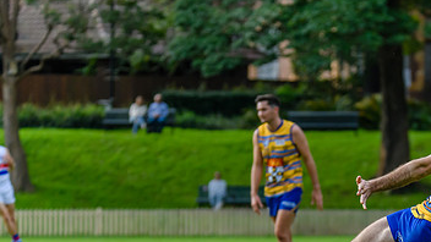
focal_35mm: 438
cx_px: 387
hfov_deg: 4.9
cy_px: 213
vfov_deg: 2.8
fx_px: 5006
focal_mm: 210
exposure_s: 1/1600
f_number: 5.3
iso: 1100
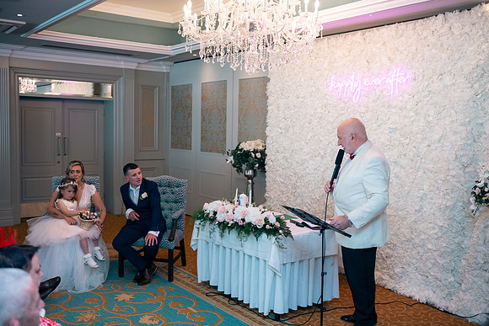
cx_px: 244
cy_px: 163
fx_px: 489
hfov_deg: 53.1
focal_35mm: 36
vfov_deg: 36.9
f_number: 3.5
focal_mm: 36
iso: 640
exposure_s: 1/160
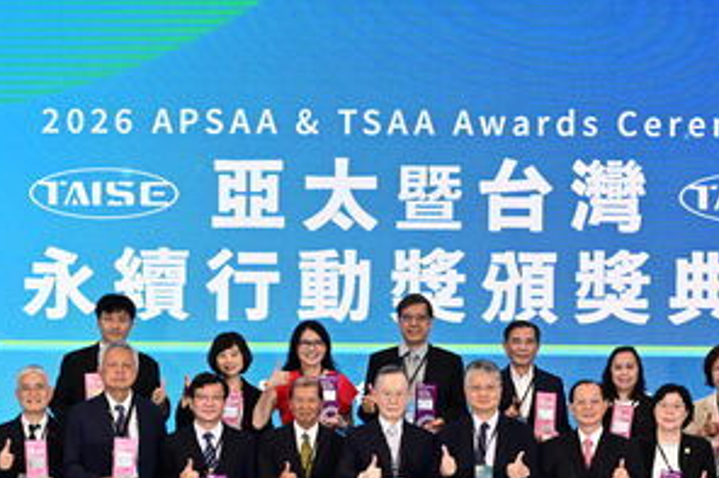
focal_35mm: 138
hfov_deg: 14.9
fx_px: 2755
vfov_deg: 9.9
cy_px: 386
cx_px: 442
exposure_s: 1/125
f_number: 7.1
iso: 1600
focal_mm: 68
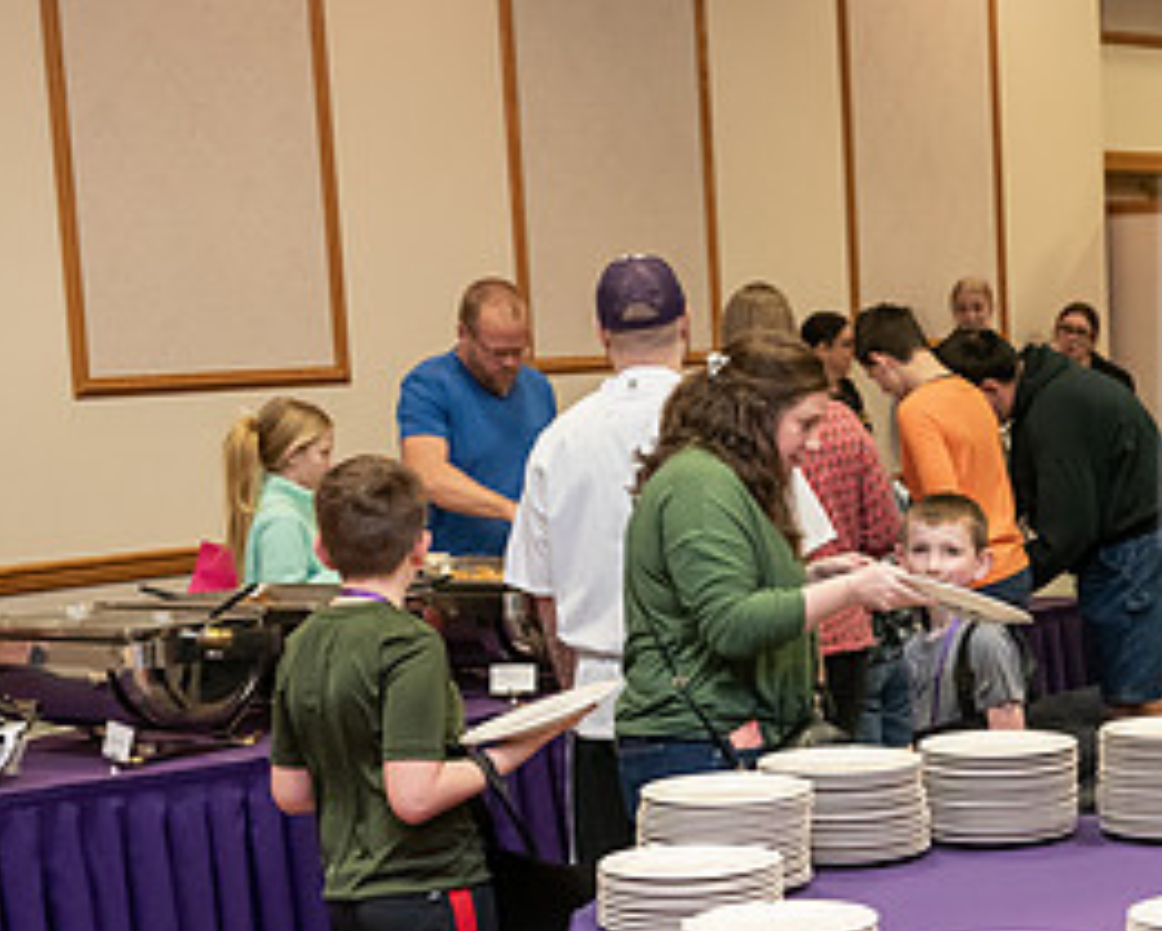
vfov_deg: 16.3
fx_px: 3234
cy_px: 715
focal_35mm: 94
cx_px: 1024
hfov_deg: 20.0
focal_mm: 45
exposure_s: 1/200
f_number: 3.2
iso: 1600
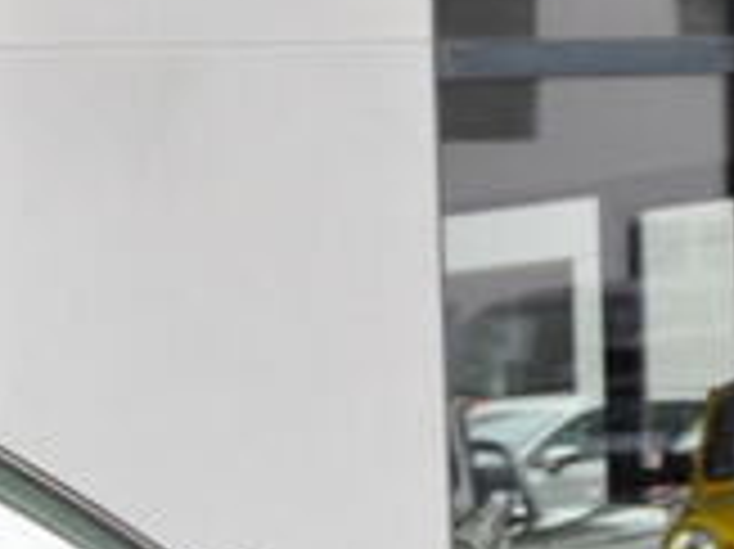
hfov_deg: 8.0
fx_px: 5106
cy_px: 837
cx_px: -518
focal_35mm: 241
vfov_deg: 6.1
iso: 280
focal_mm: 34
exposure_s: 1/200
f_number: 4.2
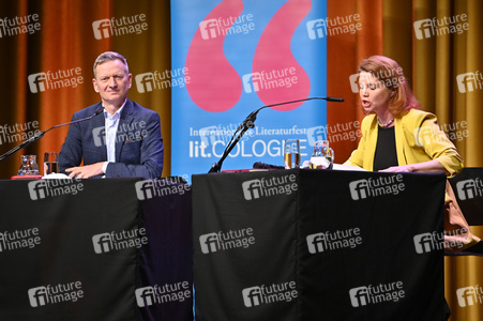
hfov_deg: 10.3
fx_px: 2681
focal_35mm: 200
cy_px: 160
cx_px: 242
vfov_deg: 6.9
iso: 1000
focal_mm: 200
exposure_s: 1/500
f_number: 2.8
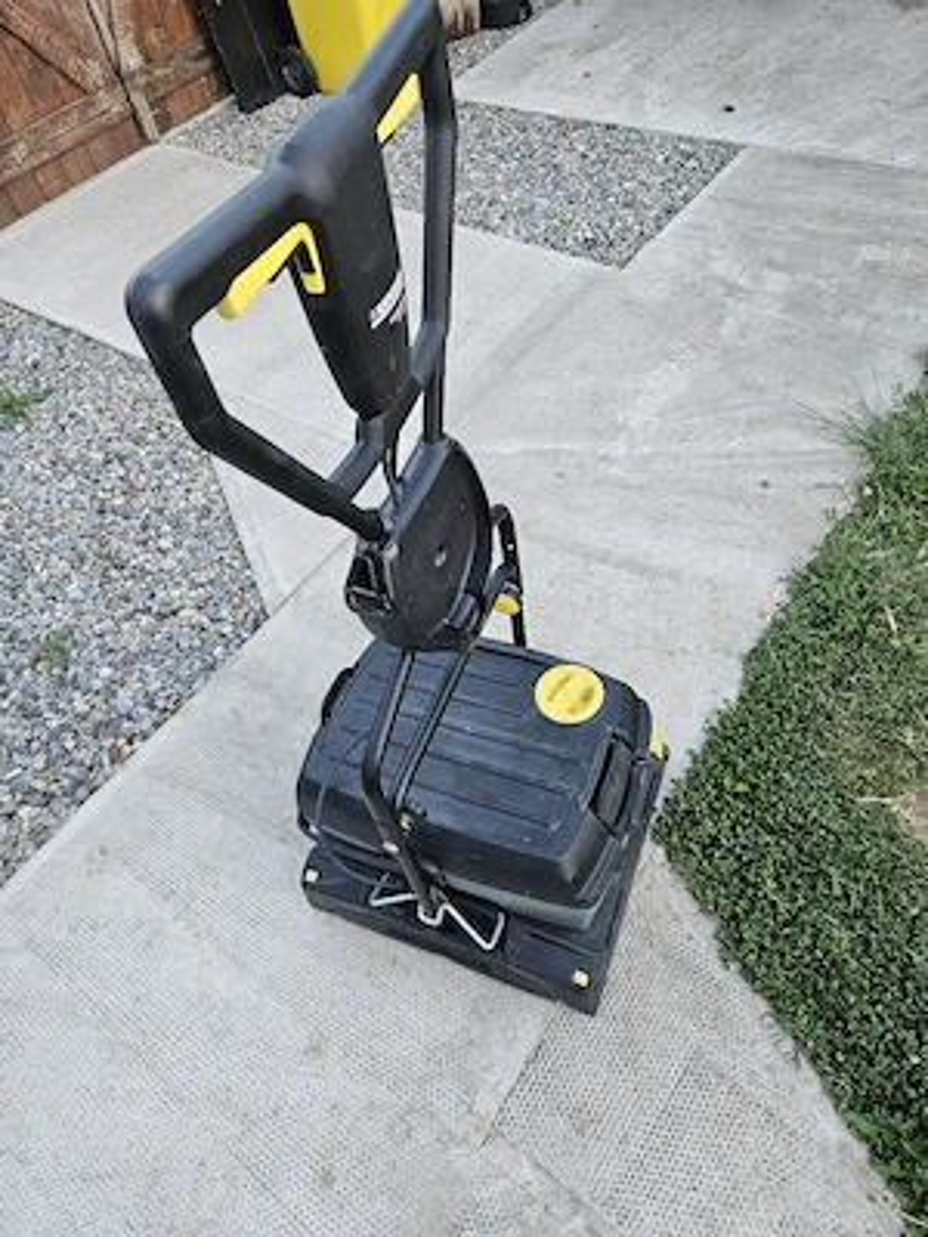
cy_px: 618
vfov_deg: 73.9
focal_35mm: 23
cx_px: 464
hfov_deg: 58.9
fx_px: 822
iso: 200
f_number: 1.8
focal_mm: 5.4
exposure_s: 1/182
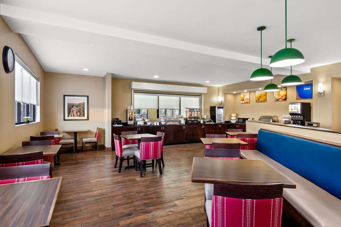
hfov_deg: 95.0
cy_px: 114
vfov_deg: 72.1
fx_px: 156
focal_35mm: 16
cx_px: 170
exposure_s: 1.6
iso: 100
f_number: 8
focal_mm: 11
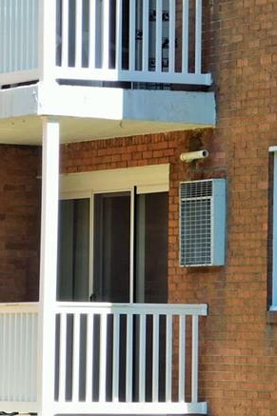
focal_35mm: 324
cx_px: 182
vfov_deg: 6.4
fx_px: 3742
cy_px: 253
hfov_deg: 4.2
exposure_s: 1/320
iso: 125
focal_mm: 30.1
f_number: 5.3
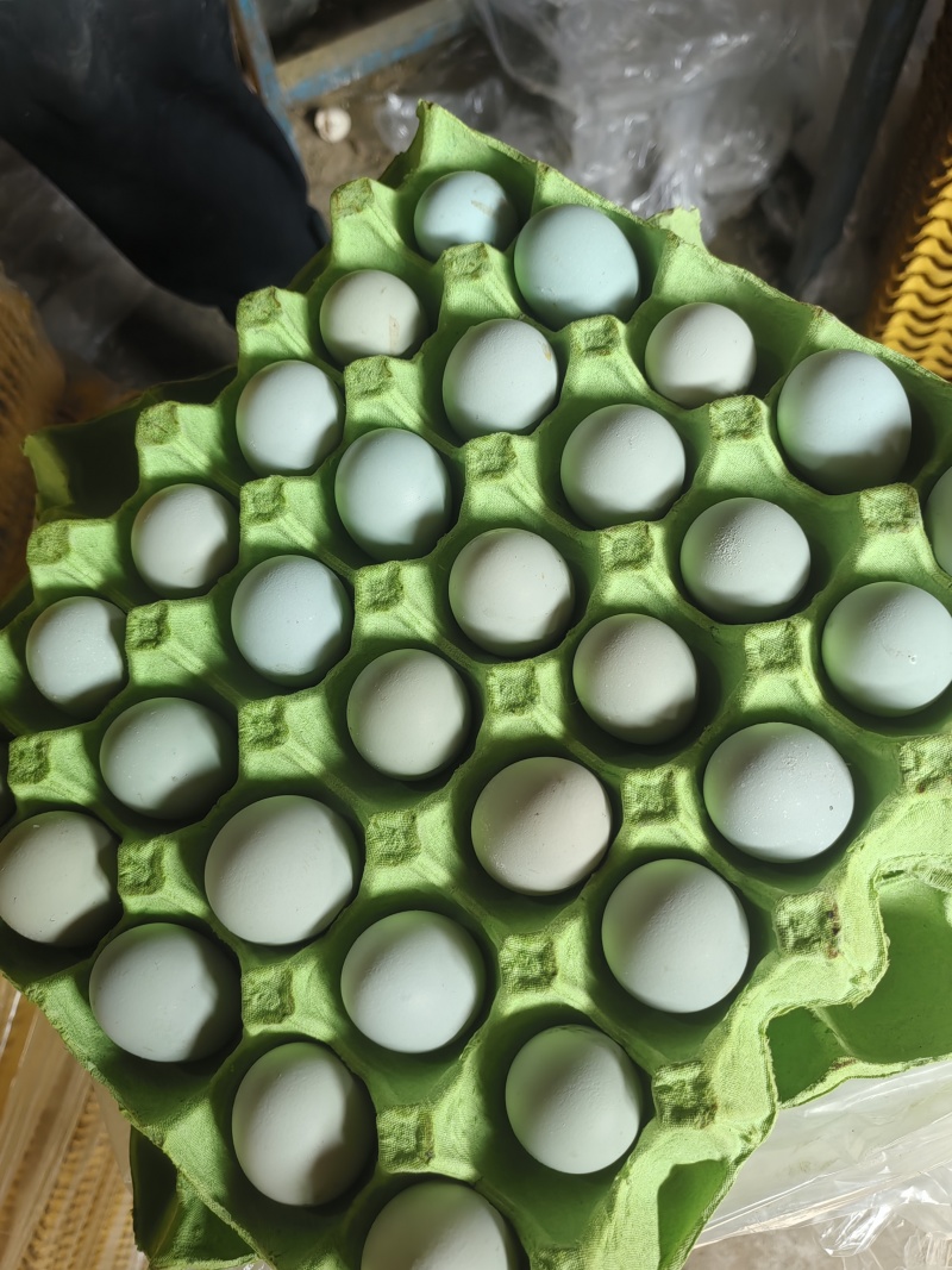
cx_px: 476
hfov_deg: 51.3
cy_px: 635
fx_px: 990
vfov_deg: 65.3
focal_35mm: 27
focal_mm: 5.52
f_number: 1.9
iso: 50
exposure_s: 1/115
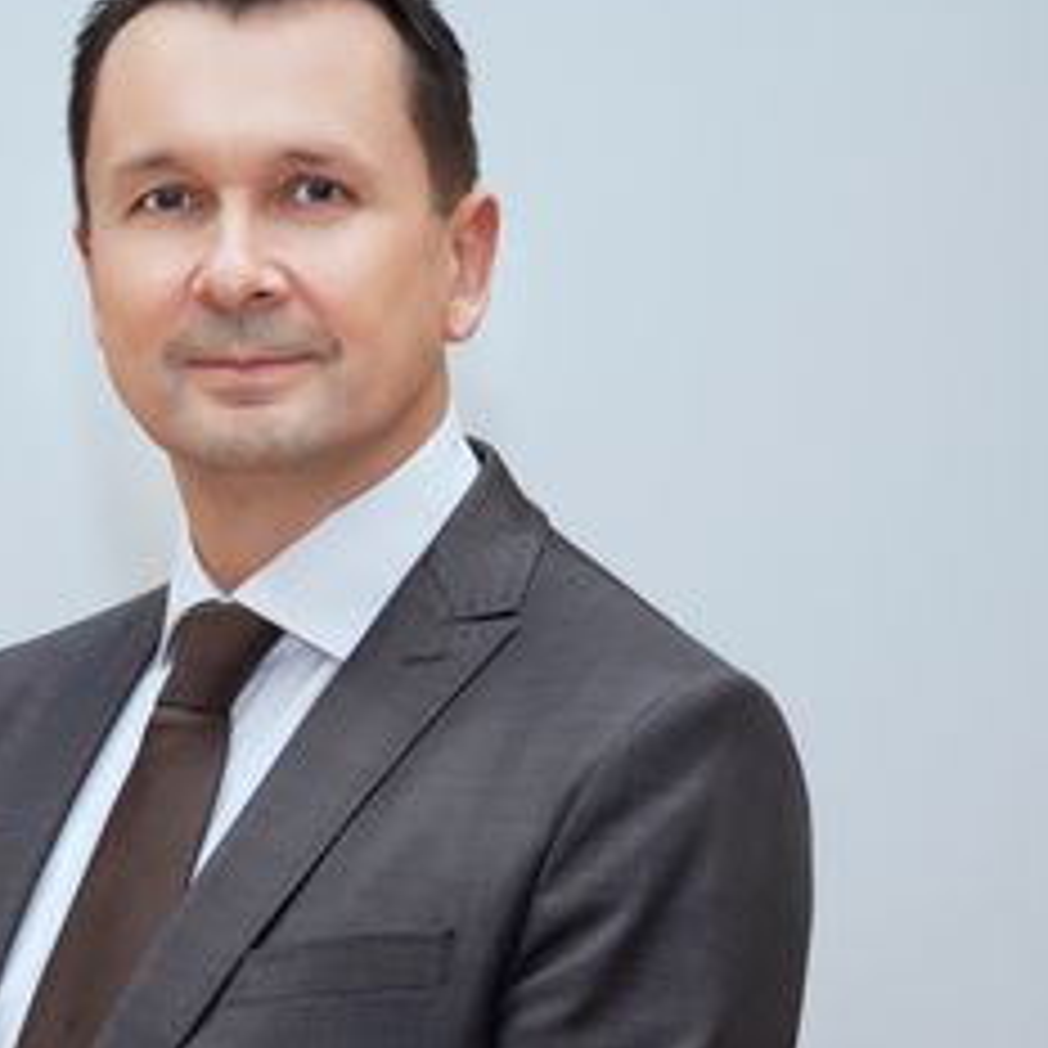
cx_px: 202
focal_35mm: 196
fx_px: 6713
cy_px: 562
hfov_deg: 8.9
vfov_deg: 8.9
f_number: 5
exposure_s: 1/200
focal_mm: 70
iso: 800
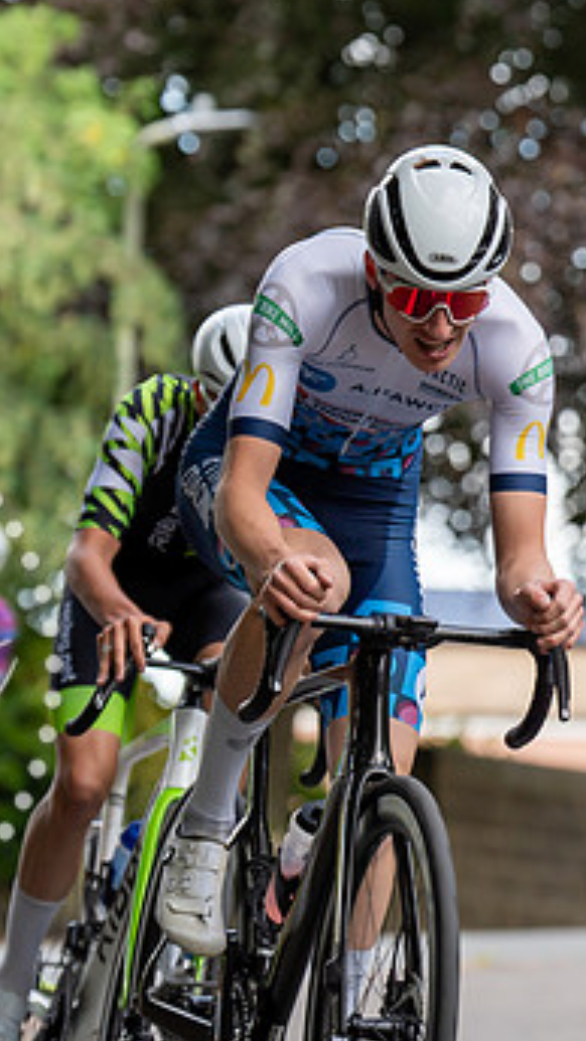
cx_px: 454
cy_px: 377
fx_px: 7516
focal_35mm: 272
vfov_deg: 7.9
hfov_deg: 4.5
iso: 400
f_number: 3.5
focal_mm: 125
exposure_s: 1/800
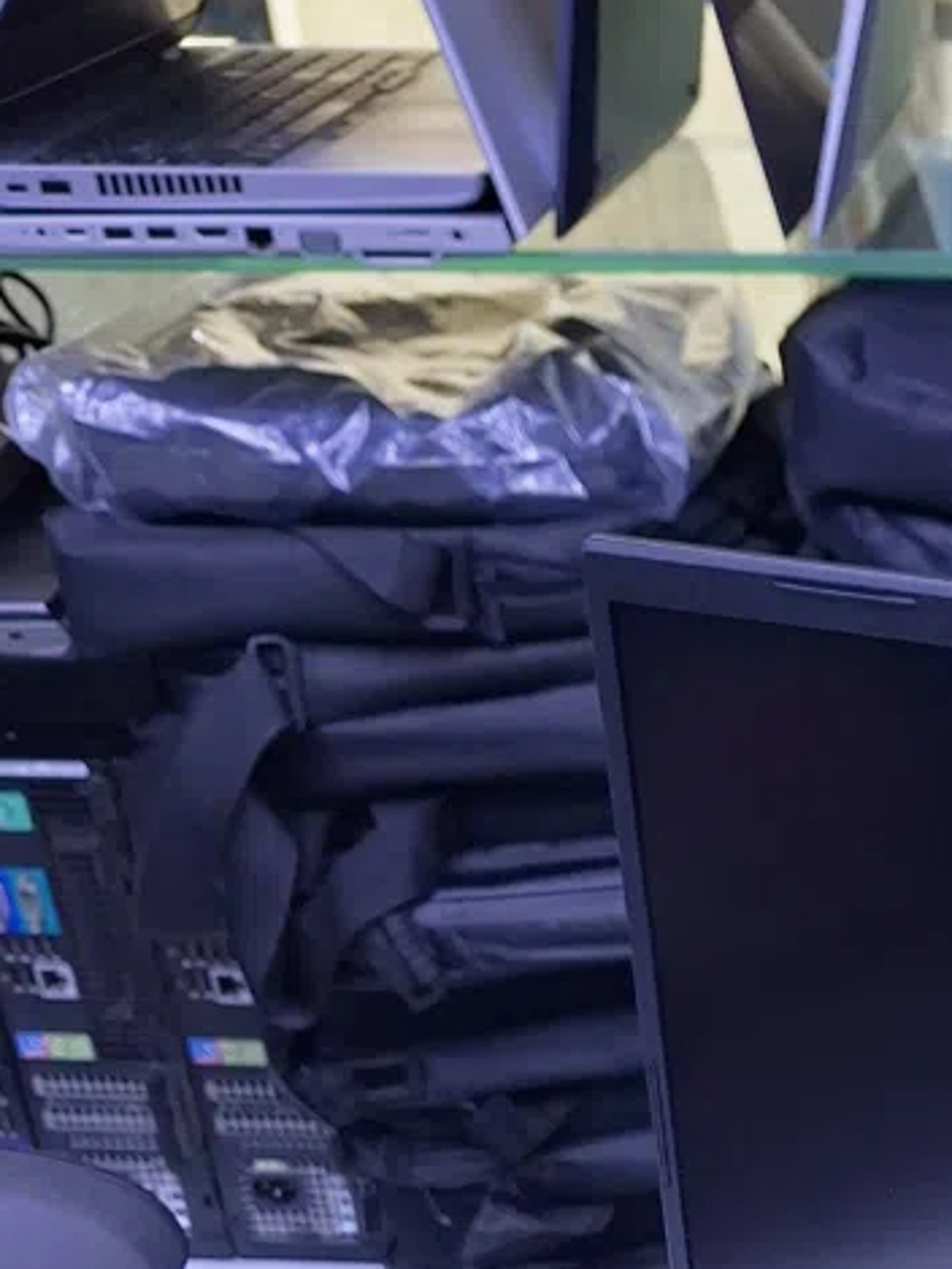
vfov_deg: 25.2
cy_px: 1628
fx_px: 2456
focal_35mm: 67
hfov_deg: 20.0
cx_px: 1274
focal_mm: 5.54
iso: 64
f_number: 1.8
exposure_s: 1/100
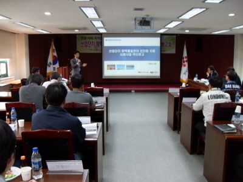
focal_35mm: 34
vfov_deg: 41.8
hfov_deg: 54.0
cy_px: 91
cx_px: 122
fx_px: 239
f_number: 2.8
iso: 200
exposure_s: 1/30
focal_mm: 6.3
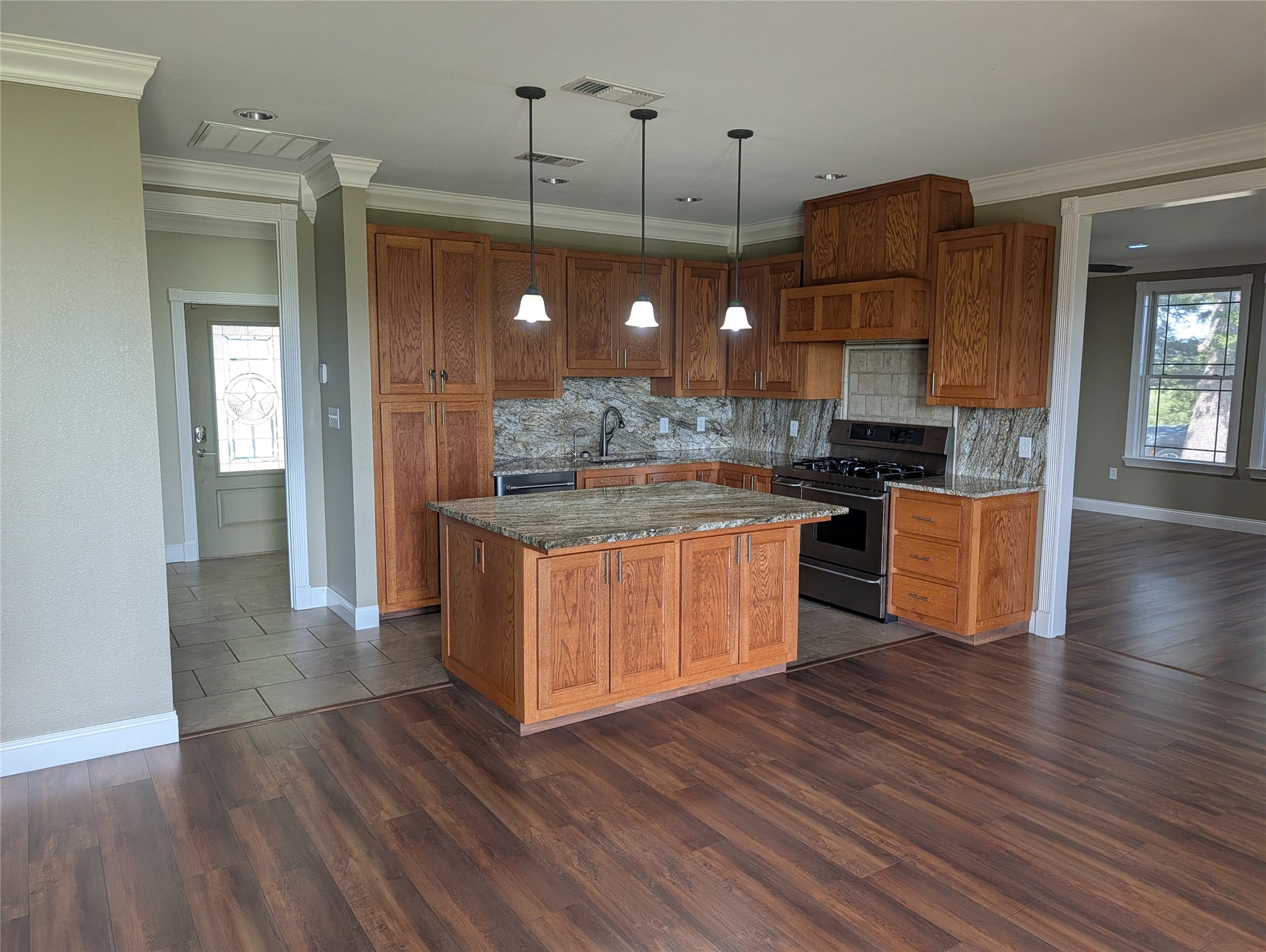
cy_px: 476
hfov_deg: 71.5
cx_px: 633
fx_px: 879
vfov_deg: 56.9
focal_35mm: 24
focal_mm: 6.9
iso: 258
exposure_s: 1/120
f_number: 1.68
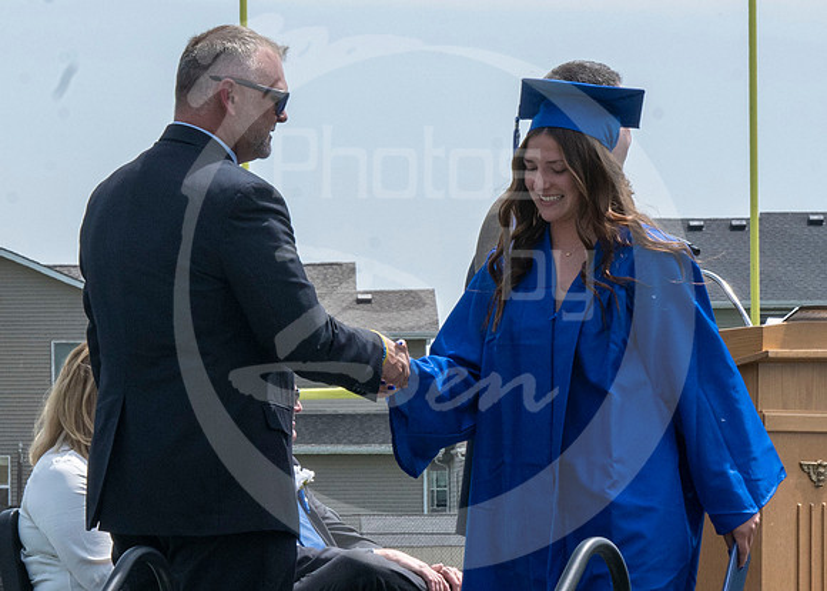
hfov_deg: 7.8
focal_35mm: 256
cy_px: 265
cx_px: 138
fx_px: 6018
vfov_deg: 5.6
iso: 200
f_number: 18
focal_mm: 77
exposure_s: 1/250
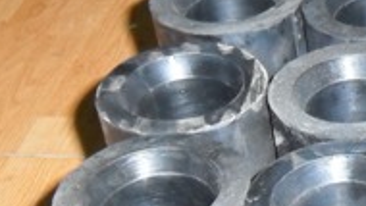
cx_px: 553
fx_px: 1204
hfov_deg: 15.8
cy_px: 194
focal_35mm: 124
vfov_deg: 9.7
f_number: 4
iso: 400
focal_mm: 6.6
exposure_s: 1/45
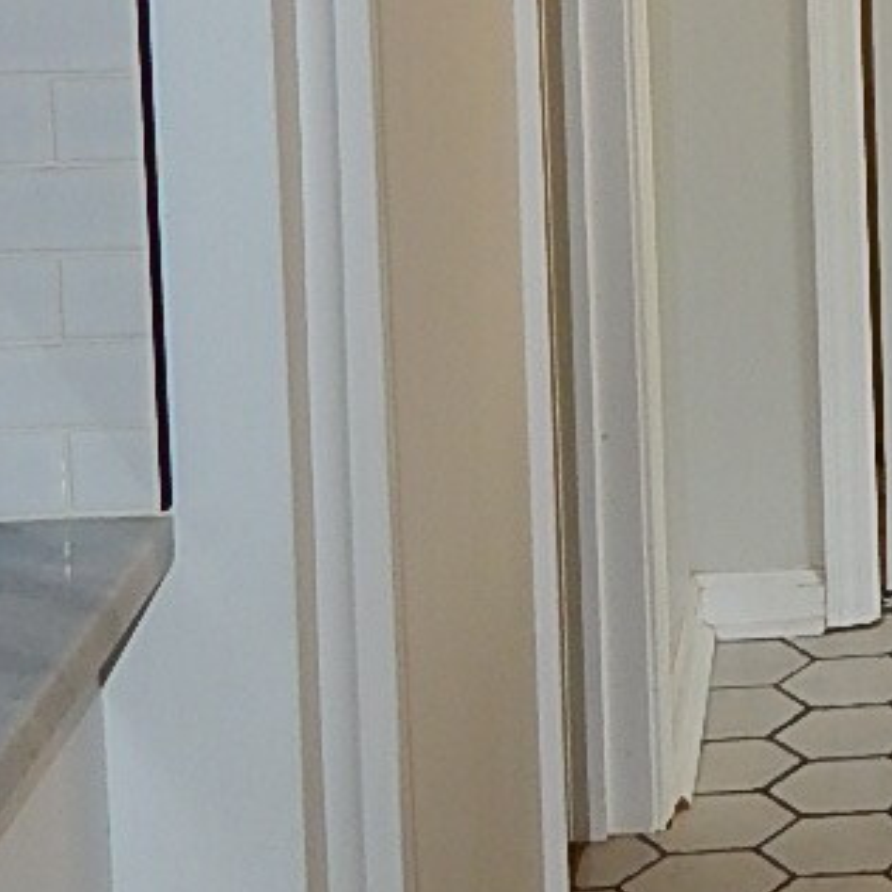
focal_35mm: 112
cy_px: -183
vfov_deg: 15.0
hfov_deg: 14.4
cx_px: 1394
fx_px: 3265
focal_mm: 4.5
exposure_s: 1/60
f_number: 3.1
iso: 125
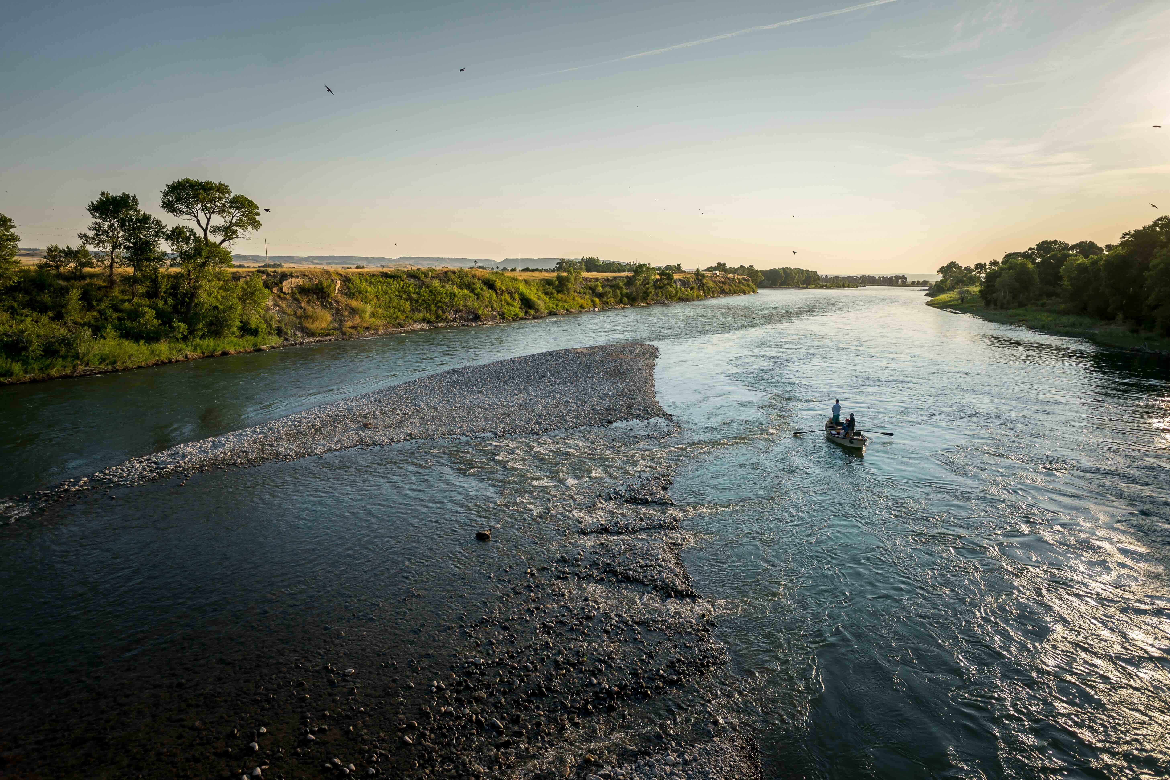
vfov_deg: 67.4
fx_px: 585
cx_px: 585
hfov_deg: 90.0
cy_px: 390
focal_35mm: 18
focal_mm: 18
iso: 100
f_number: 2.8
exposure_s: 1/1600
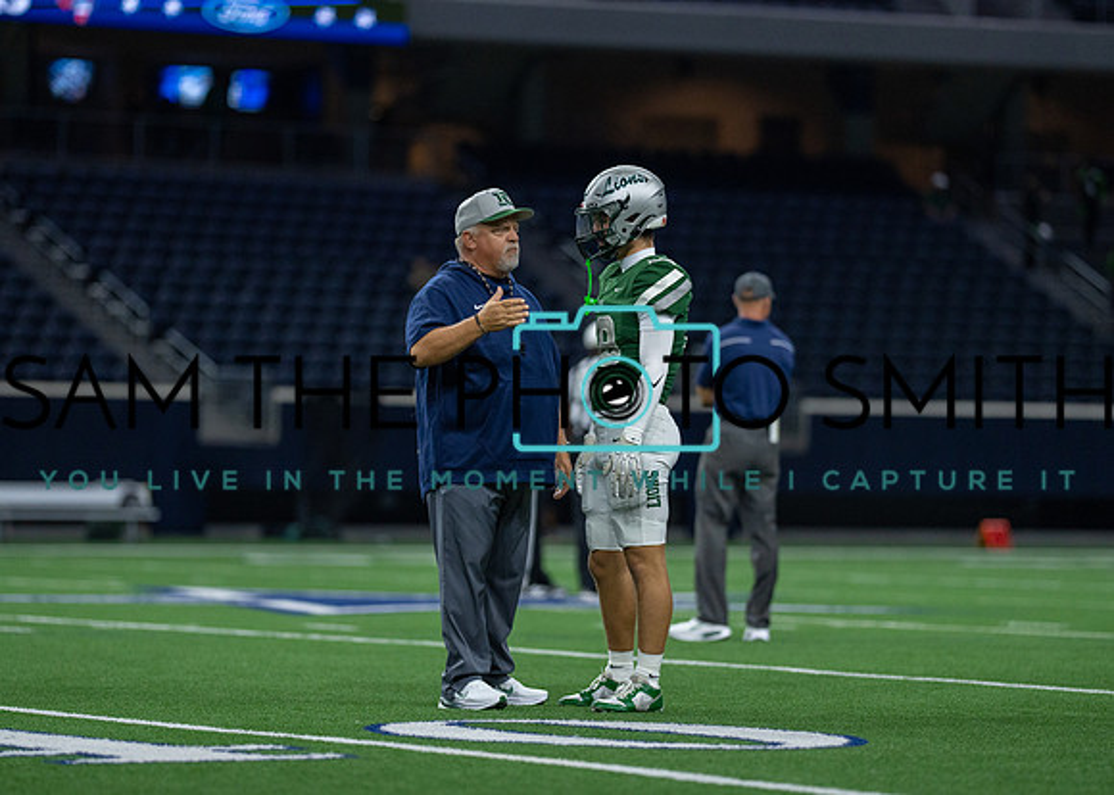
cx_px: 564
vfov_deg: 9.0
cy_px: 405
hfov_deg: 12.5
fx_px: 5071
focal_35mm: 160
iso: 1000
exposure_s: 1/2000
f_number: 1.8
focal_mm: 135
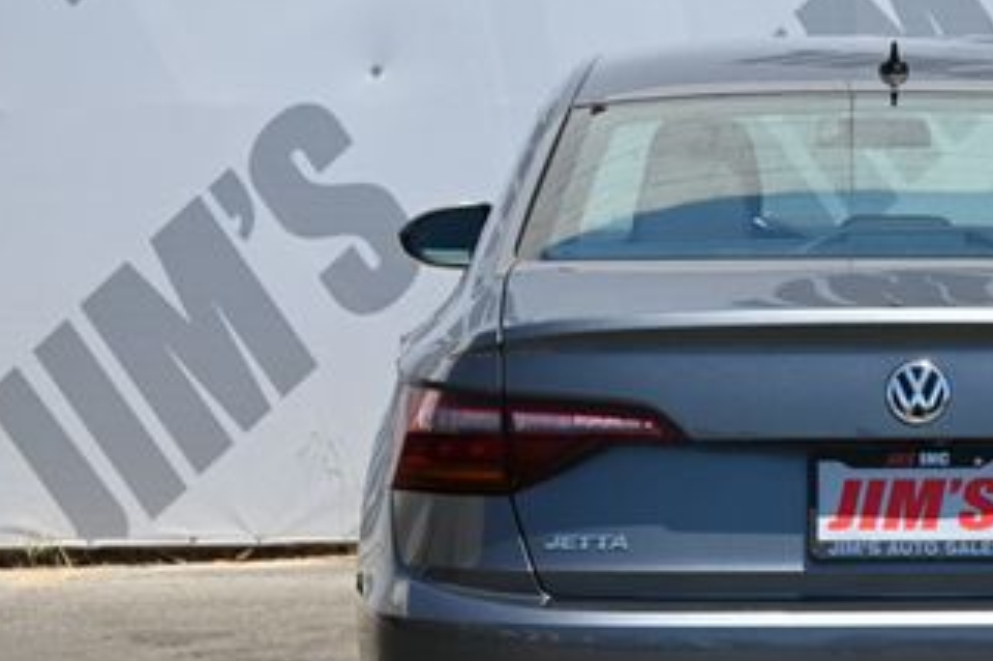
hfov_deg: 15.0
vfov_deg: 10.1
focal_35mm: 135
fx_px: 3722
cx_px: 906
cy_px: 397
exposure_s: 1/250
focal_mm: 45
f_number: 6
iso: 140
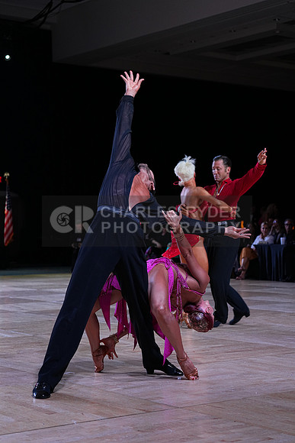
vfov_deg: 28.8
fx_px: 860
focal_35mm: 70
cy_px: 222
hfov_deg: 19.5
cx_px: 148
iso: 800
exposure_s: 1/500
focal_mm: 70
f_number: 4
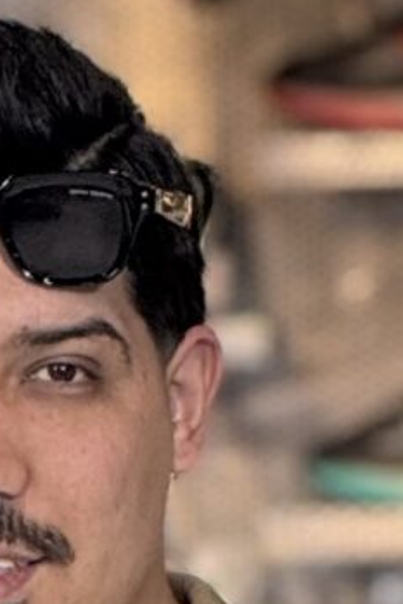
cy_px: 2032
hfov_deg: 1.5
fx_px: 15365
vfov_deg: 2.2
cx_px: 33
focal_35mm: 916
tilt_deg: -1.5
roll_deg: -0.9
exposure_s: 1/100
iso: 250
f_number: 2.8
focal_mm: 15.66
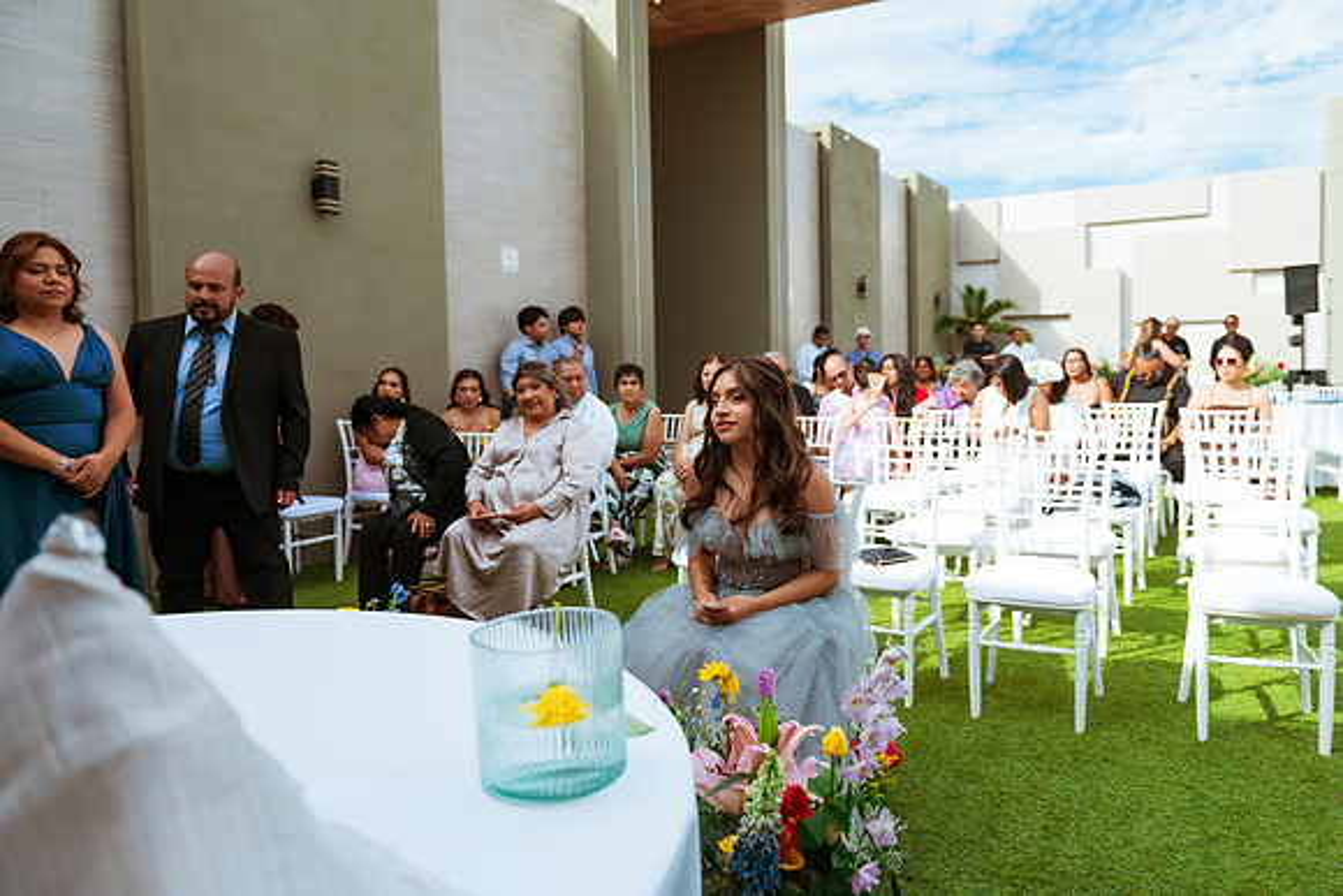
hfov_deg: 69.7
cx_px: 722
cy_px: 414
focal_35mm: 26
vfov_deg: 49.9
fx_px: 963
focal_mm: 24
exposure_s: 1/1250
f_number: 2.8
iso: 100
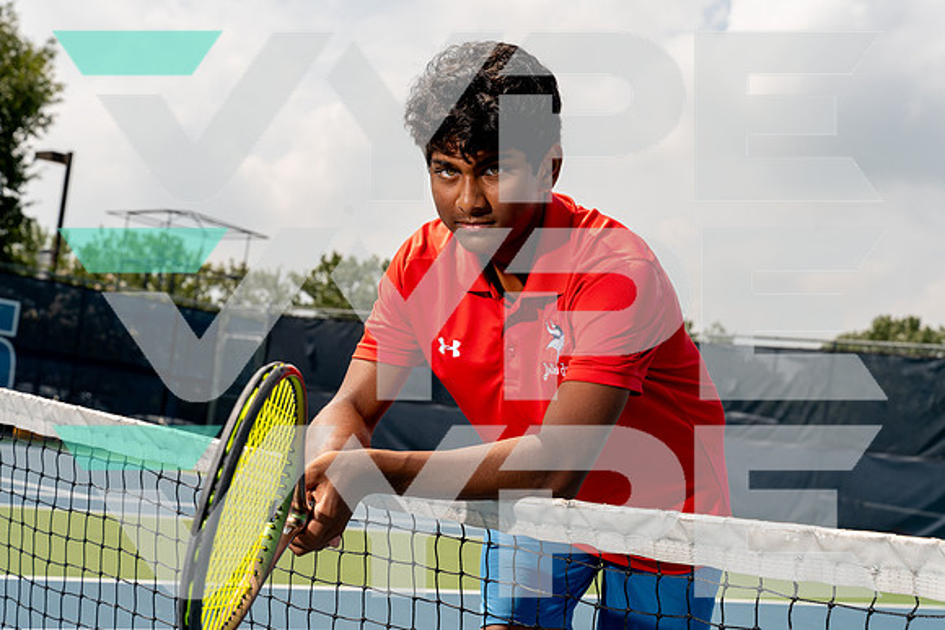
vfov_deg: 23.0
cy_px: 315
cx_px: 472
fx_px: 1549
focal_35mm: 59
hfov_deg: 33.9
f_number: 8
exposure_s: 1/250
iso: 100
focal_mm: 59
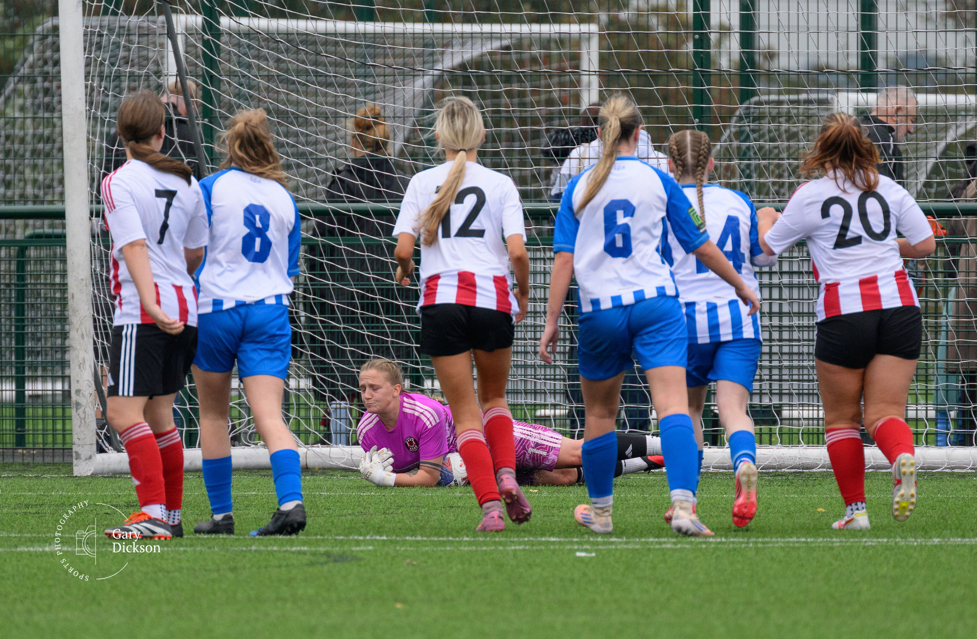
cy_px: 336
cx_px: 534
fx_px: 22635
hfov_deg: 2.5
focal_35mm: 839
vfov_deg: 1.6
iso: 1100
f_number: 5.6
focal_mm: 400
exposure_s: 1/1000
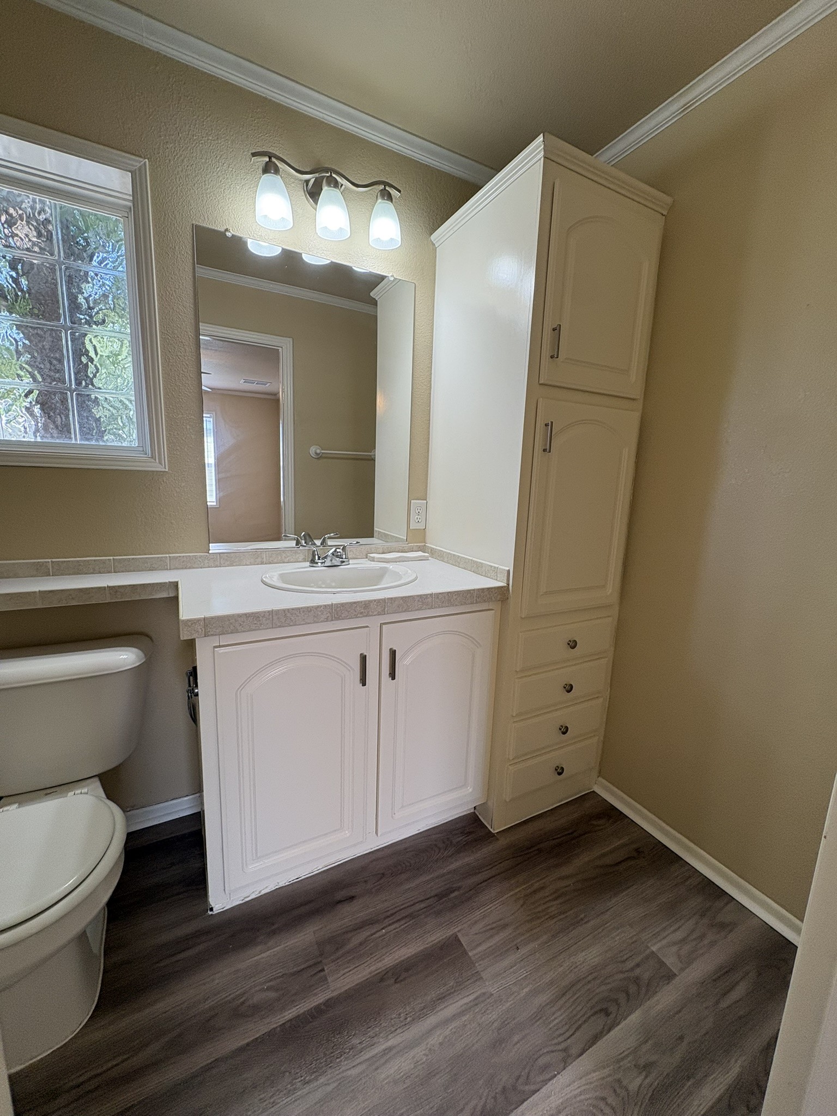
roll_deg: -1.8
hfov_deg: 85.7
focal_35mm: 14
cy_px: 558
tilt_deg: -9.3
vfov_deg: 102.1
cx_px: 418
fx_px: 451
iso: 80
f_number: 2.2
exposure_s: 1/120
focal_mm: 2.22
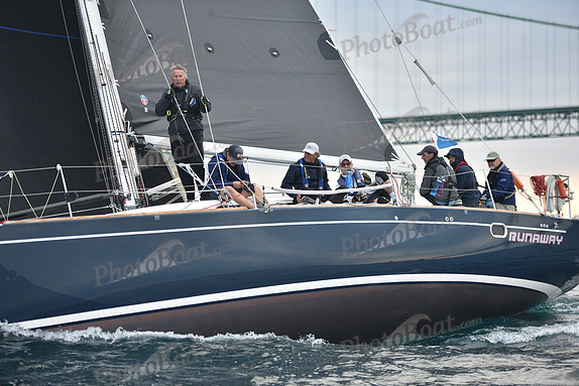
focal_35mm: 101
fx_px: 1625
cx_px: 288
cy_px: 194
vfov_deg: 13.6
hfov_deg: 20.2
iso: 500
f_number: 2.8
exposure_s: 1/640
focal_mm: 100
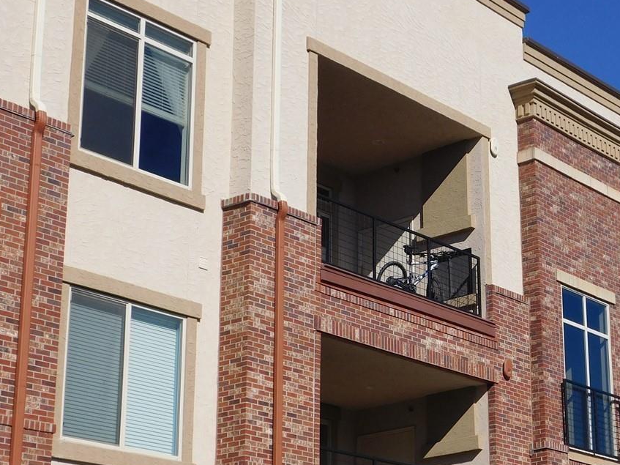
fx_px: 1522
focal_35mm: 85
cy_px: 256
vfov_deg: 17.4
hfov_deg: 22.7
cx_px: 487
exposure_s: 1/500
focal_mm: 8
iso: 125
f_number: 7.4
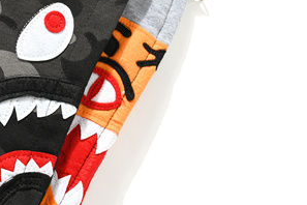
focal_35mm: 105
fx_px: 895
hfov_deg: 18.5
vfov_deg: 13.0
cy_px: 70
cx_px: -51
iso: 100
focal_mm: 26
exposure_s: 1/125
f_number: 9
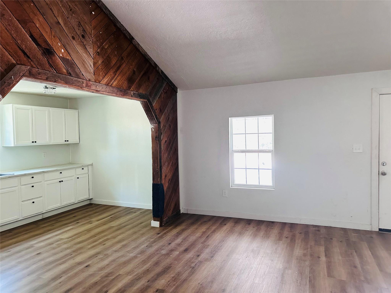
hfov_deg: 71.6
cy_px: 146
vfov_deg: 56.8
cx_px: 196
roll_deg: +1.6
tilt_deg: -2.1
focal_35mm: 24
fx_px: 271
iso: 500
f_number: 1.78
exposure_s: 1/60
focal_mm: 6.86
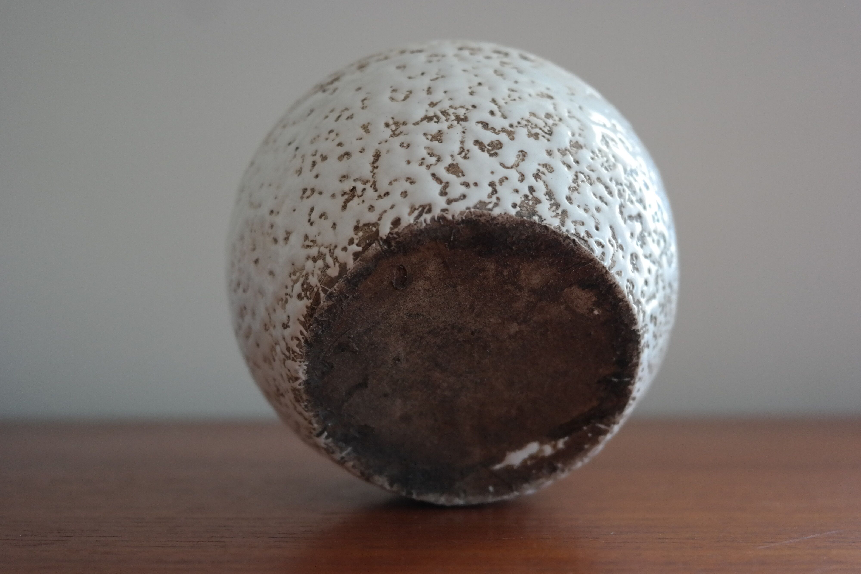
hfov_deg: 45.4
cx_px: 430
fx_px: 1028
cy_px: 287
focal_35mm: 43
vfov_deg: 31.2
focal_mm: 28
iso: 1600
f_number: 4
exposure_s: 1/50
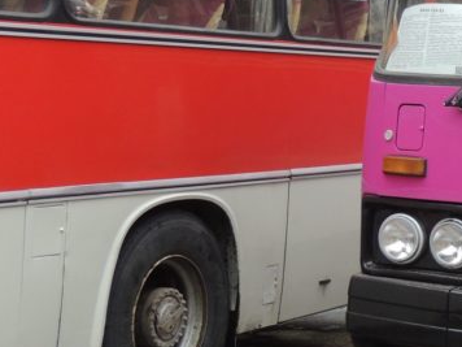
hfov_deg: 16.0
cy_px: 116
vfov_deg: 12.9
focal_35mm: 115
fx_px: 1535
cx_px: 636
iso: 100
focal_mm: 7.1
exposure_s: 1/125
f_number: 3.3
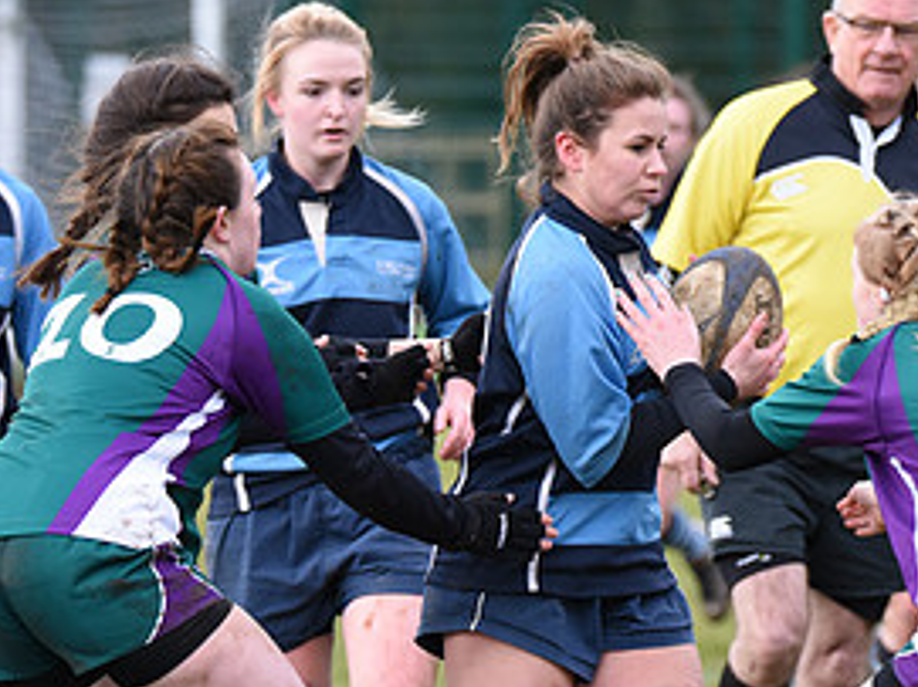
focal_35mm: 556
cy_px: 428
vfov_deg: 2.7
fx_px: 14738
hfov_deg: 3.6
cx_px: 654
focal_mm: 270
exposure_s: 1/1250
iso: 2000
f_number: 7.1
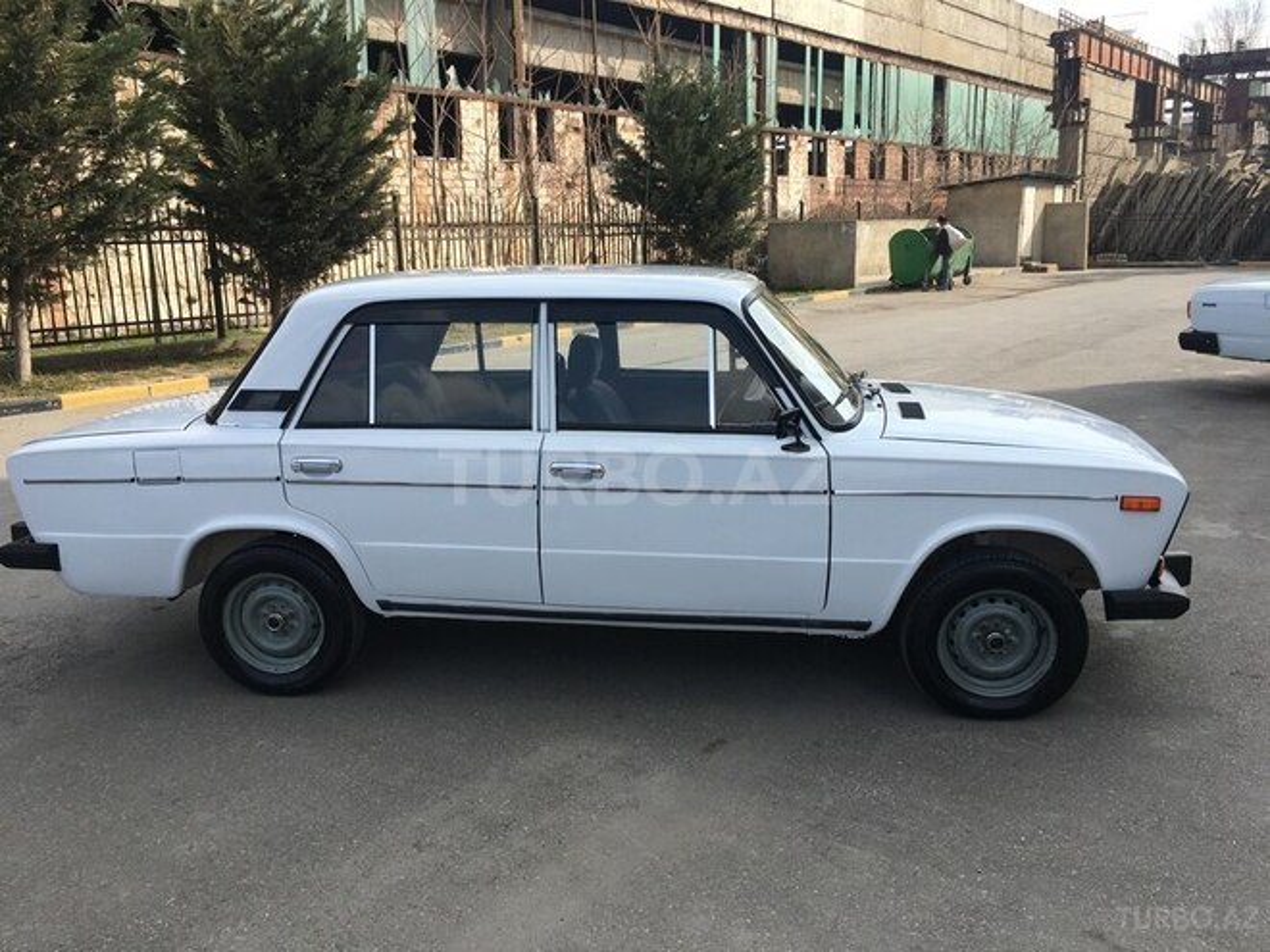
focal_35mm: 29
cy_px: 476
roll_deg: +0.9
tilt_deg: -12.3
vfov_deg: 48.2
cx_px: 635
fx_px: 1064
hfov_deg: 61.7
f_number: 2.2
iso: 25
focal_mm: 4.15
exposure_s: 1/845
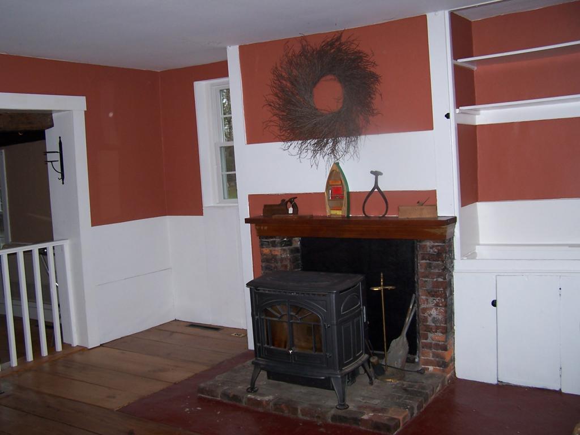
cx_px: 290
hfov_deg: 49.0
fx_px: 637
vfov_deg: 37.7
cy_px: 218
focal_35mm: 38
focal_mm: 6.3
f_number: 2.8
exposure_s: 1/60
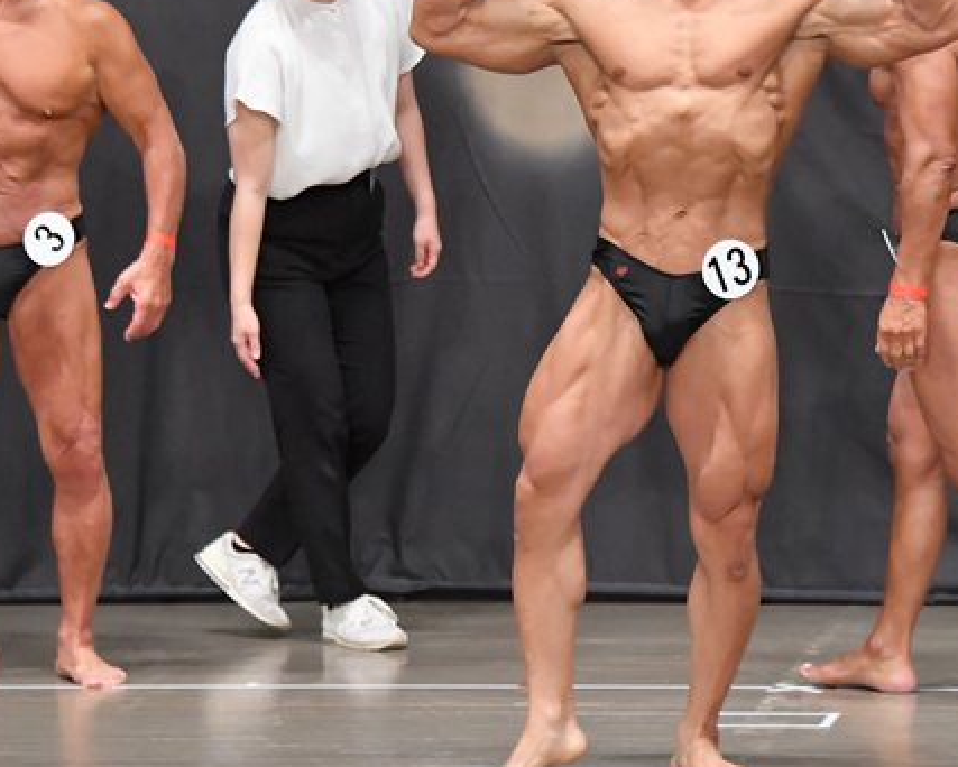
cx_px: 676
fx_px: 9758
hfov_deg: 5.6
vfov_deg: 4.5
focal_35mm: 344
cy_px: 294
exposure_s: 1/400
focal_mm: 135
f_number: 5.6
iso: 6400
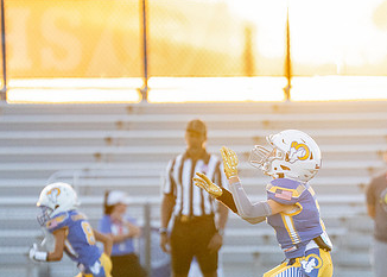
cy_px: 269
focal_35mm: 593
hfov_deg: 3.4
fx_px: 6519
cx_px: 295
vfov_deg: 2.4
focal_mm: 200
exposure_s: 1/2000
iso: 1000
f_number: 2.8
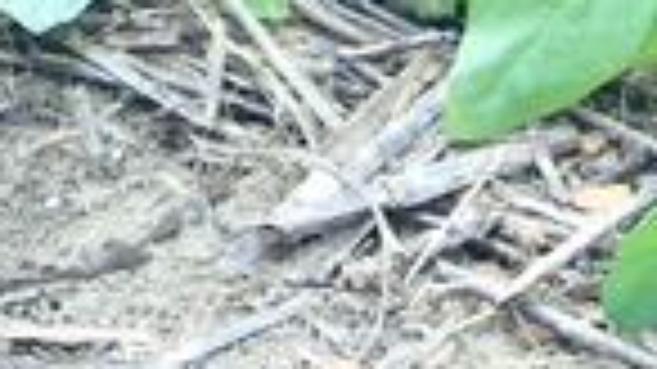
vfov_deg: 7.6
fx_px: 2281
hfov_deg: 16.3
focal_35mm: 131
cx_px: 506
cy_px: 1269
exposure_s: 1/100
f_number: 2
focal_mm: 4.5
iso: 100
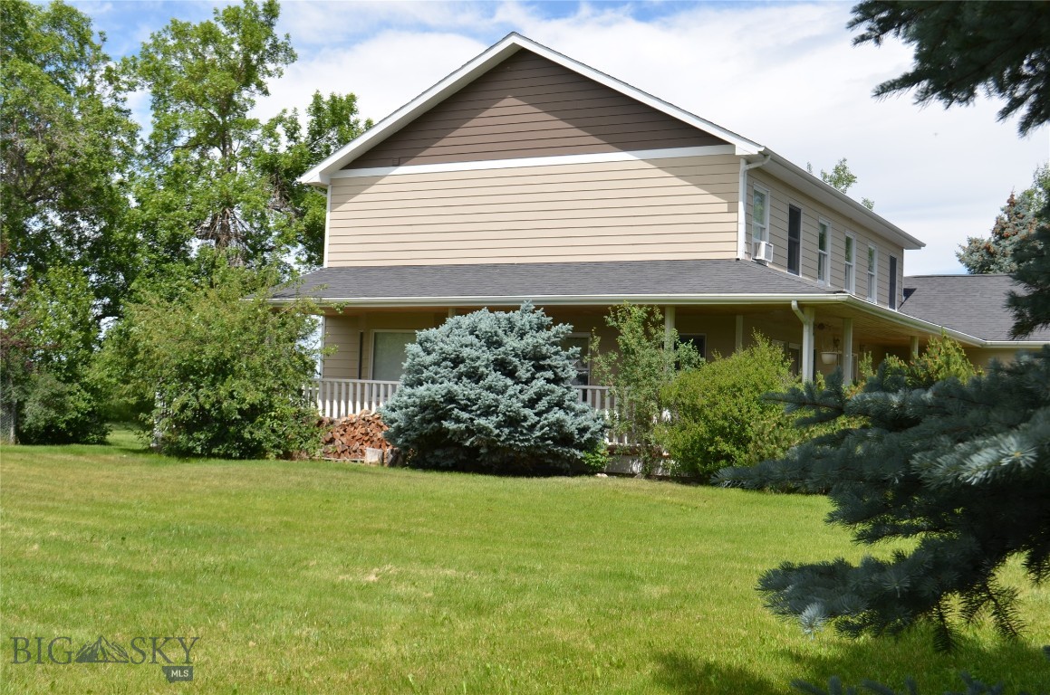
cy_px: 348
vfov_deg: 30.7
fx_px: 1266
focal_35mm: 44
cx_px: 525
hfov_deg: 45.0
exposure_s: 1/200
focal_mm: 29
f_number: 8
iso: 100
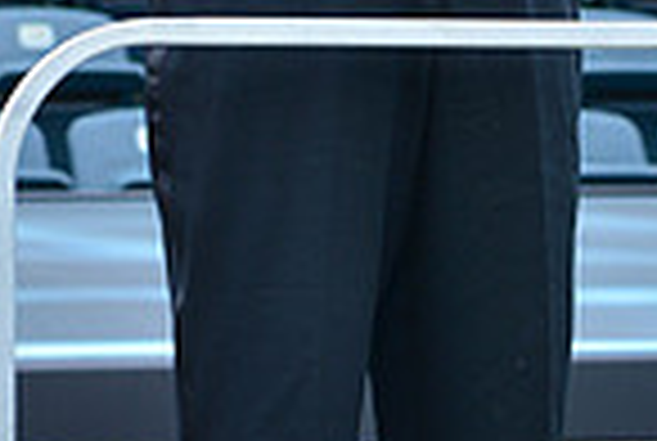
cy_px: -504
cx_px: 344
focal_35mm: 338
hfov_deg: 6.1
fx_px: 6181
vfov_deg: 4.0
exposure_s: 1/400
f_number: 5.6
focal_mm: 110
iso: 200
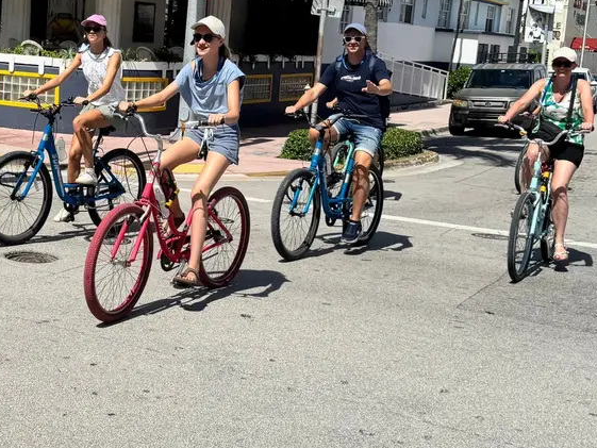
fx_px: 983
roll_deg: -0.8
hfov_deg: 32.8
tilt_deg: -8.9
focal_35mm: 57
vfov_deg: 25.6
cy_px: 162
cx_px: 118
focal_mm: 6.76
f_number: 1.78
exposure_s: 1/9009
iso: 80
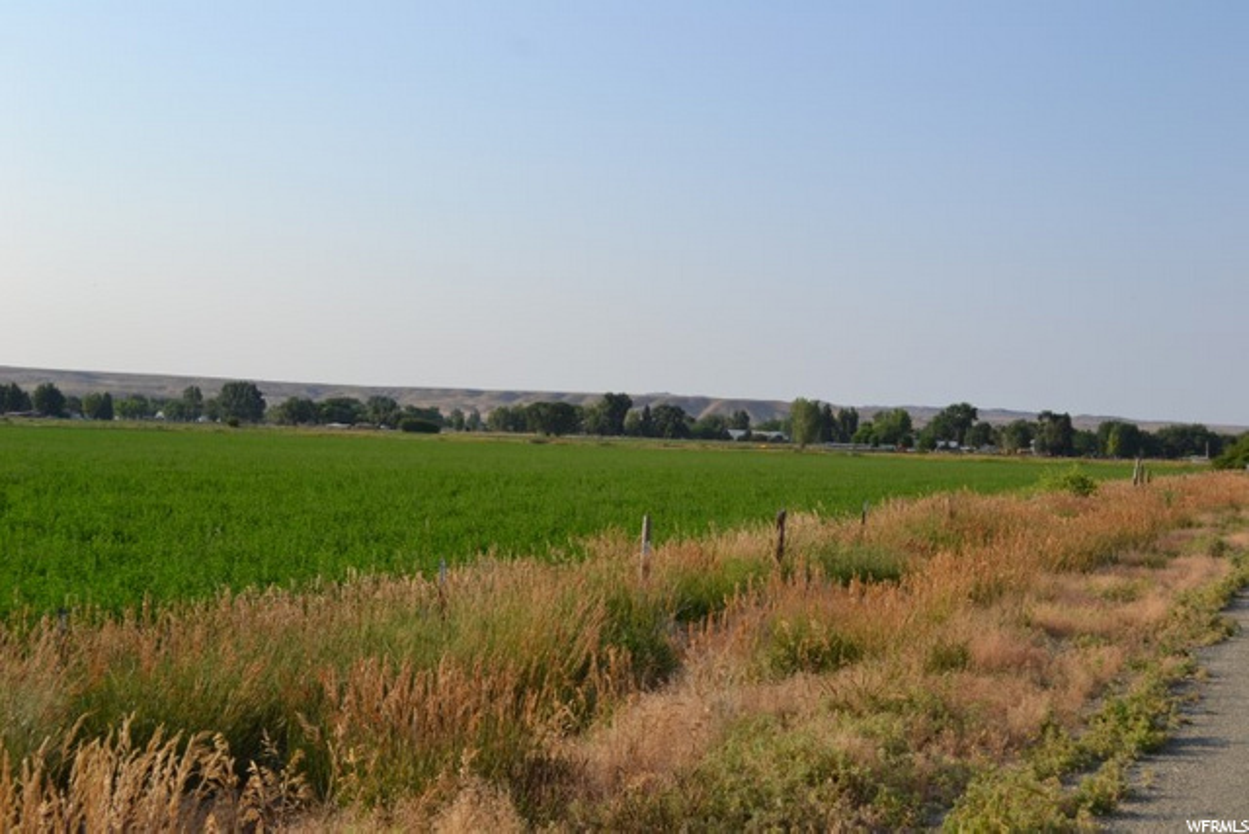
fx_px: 1562
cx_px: 624
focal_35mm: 45
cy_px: 417
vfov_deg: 29.9
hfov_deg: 43.6
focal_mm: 30
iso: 100
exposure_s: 1/250
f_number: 8
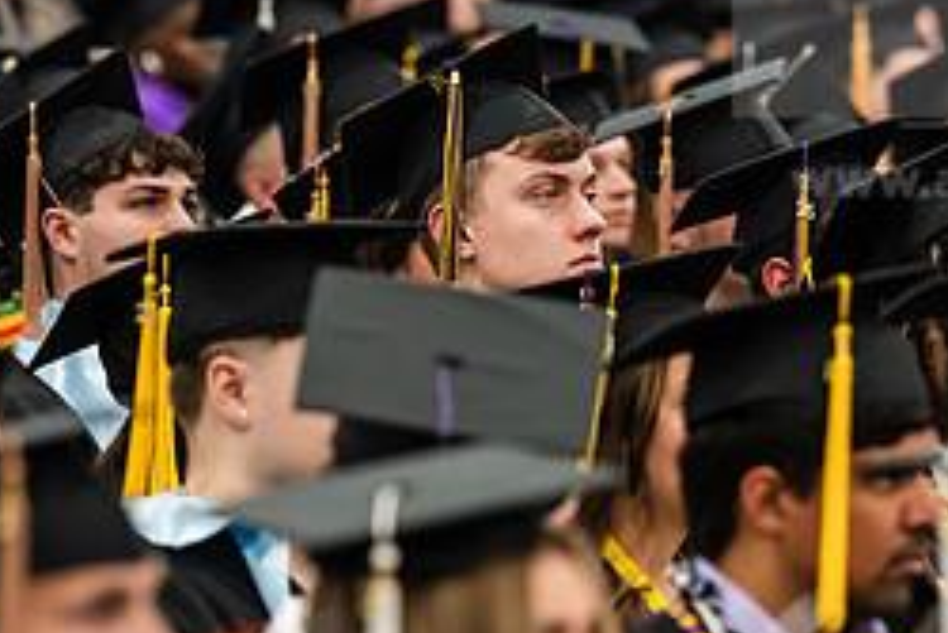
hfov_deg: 4.4
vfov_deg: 3.0
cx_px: 618
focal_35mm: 464
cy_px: 260
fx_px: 12225
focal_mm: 200
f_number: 4
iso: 4000
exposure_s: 1/200
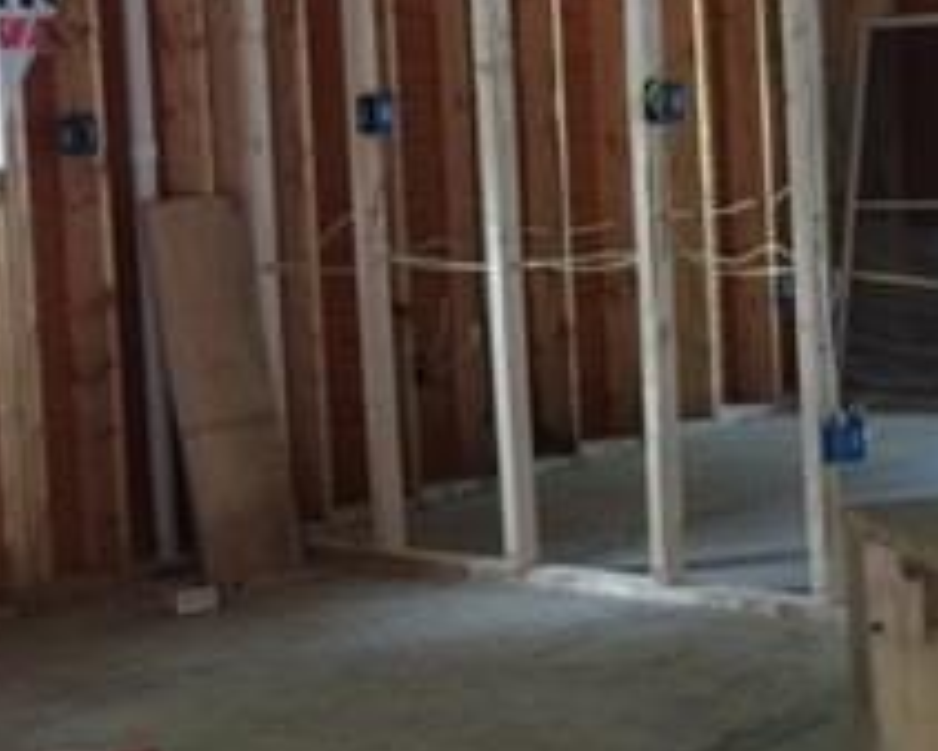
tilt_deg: -3.2
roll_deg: +3.0
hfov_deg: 21.6
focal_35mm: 86
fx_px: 2389
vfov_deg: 17.8
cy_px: 227
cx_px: 36
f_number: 2.2
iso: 125
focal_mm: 4.15
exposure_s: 1/8
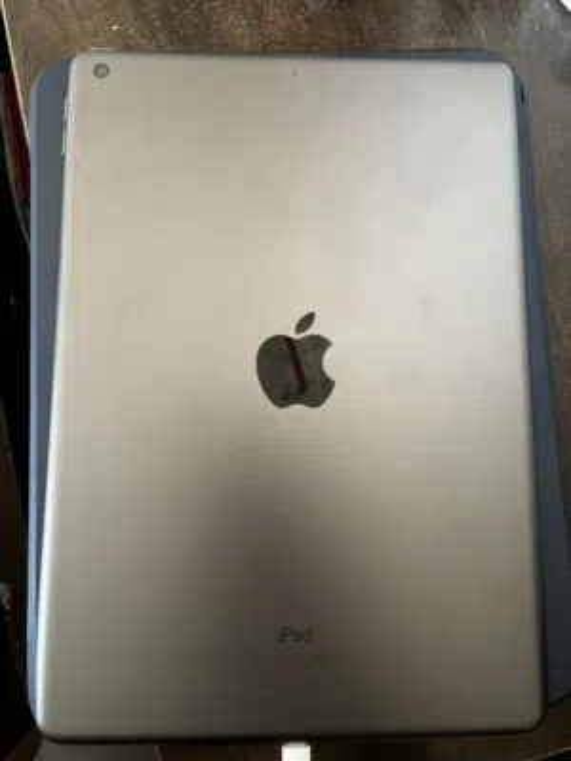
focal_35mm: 26
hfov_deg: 53.1
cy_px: 380
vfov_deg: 67.3
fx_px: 572
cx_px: 286
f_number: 1.6
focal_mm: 5.1
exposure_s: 1/52
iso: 500
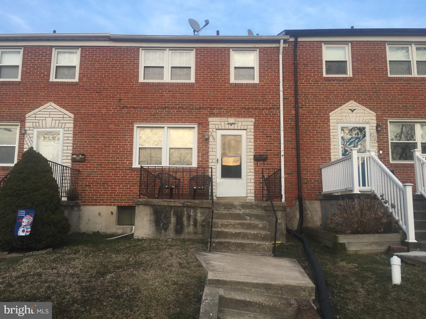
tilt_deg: +7.2
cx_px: 213
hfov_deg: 61.7
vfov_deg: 48.2
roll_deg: -0.5
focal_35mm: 29
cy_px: 160
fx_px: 357
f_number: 2.2
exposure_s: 1/181
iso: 25
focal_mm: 4.15
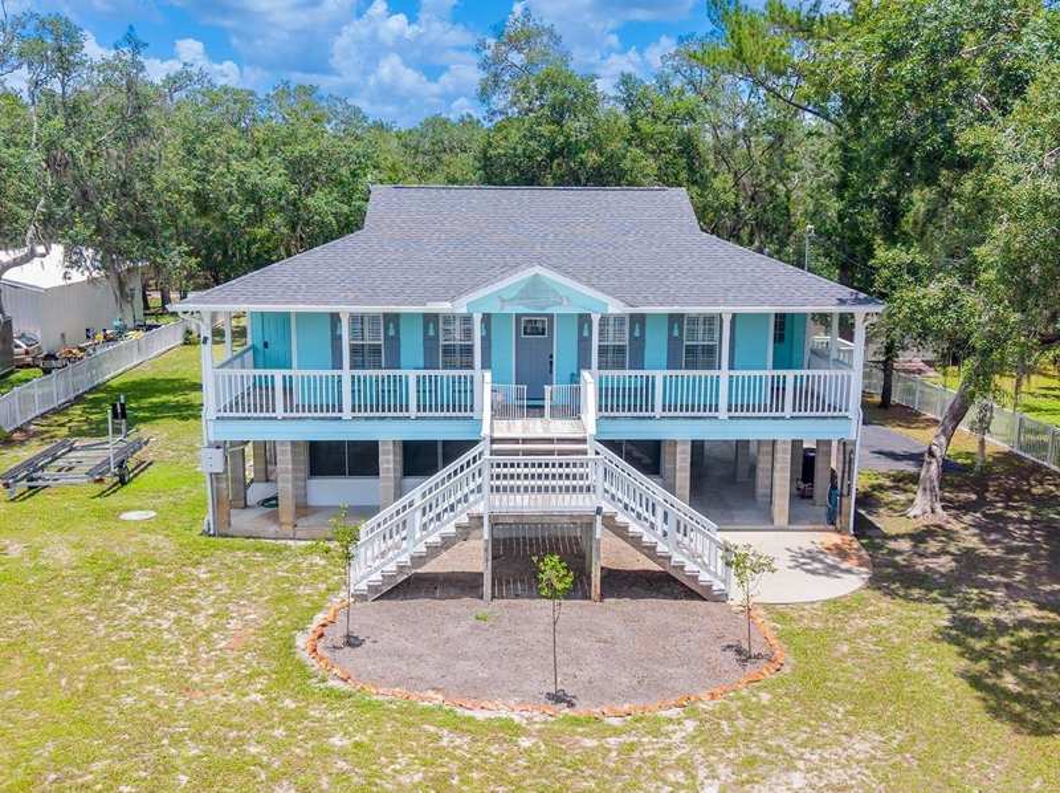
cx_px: 530
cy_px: 396
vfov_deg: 56.7
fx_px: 734
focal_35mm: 24
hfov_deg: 71.7
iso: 300
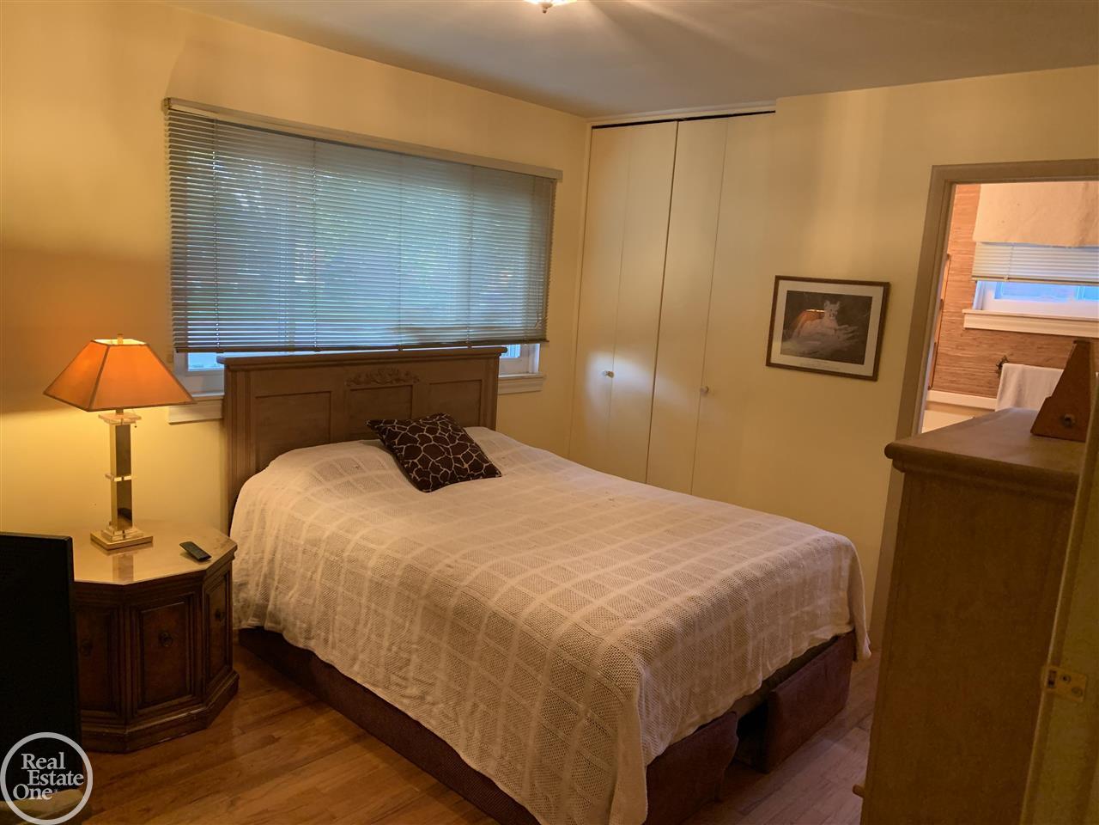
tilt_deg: -10.3
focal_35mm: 26
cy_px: 412
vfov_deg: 53.1
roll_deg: -3.0
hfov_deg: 67.3
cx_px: 550
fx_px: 825
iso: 320
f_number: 1.8
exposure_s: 1/60
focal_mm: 4.25
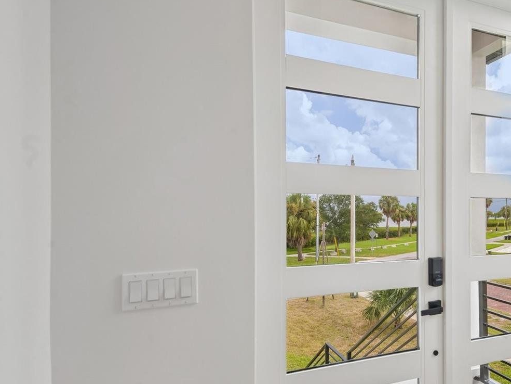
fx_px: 369
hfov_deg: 65.8
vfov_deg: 54.7
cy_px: 221
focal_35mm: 25
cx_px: 372
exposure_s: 1/250
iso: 400
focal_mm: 16
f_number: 8
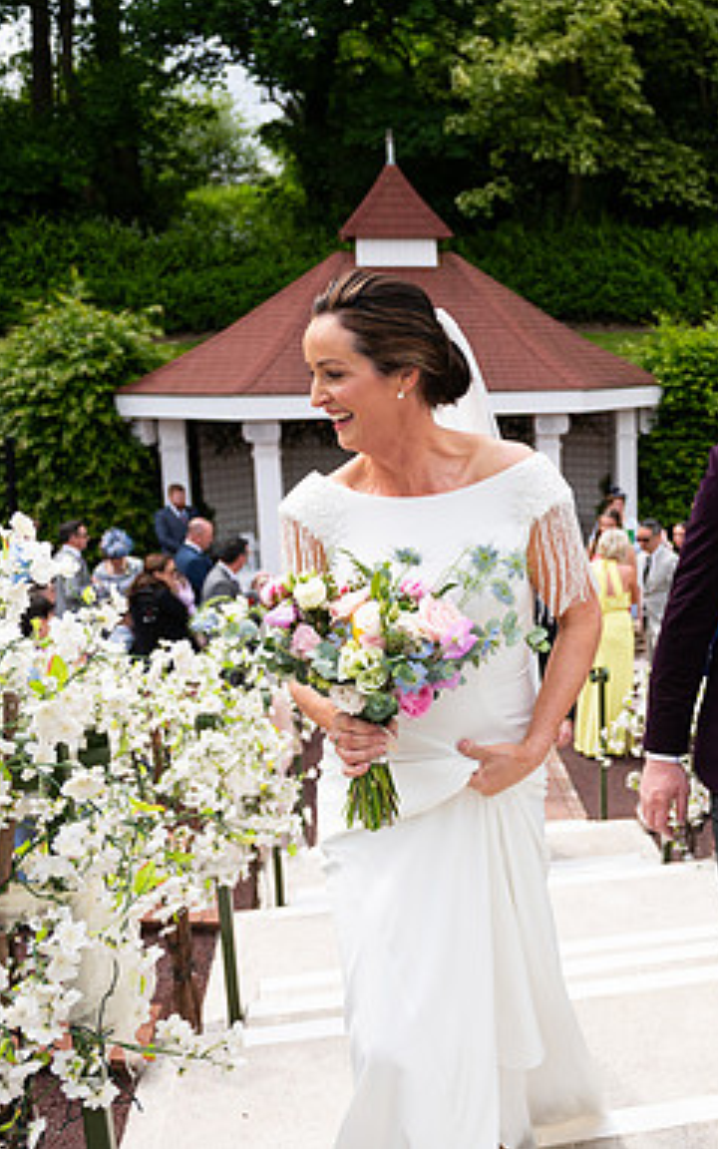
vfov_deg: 52.7
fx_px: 1158
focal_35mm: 37
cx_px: 643
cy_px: 573
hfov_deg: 32.7
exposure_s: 1/2500
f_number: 3.5
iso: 250
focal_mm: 24
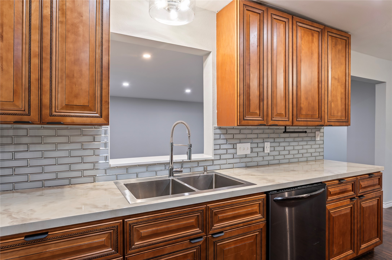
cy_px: 130
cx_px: 196
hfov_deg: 84.0
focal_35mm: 20
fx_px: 218
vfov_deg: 61.9
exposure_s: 1/1.67
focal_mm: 20
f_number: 6.3
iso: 125
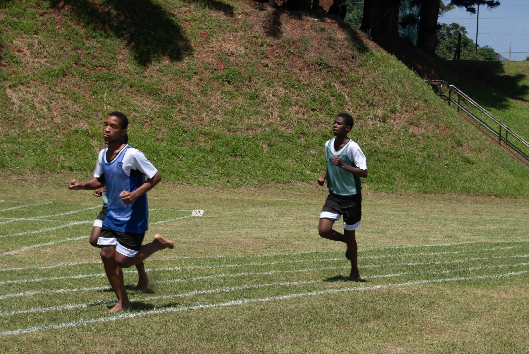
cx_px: 289
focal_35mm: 92
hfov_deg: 22.2
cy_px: 188
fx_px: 1347
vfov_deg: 15.0
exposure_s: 1/250
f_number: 8
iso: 100
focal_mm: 55
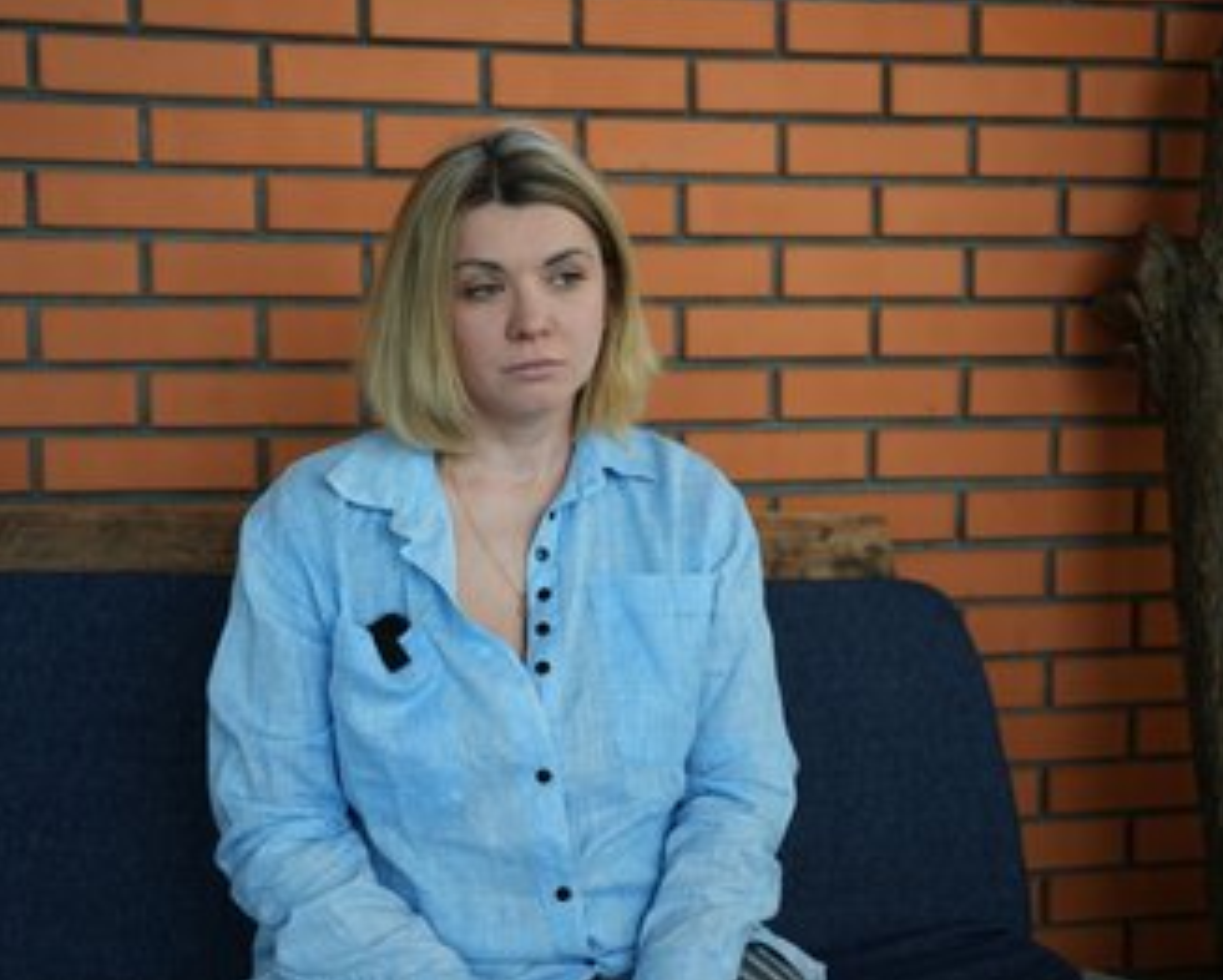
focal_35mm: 39
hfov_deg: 46.8
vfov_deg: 38.3
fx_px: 1412
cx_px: 655
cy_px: 488
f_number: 2.8
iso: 200
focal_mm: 34
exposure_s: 1/100
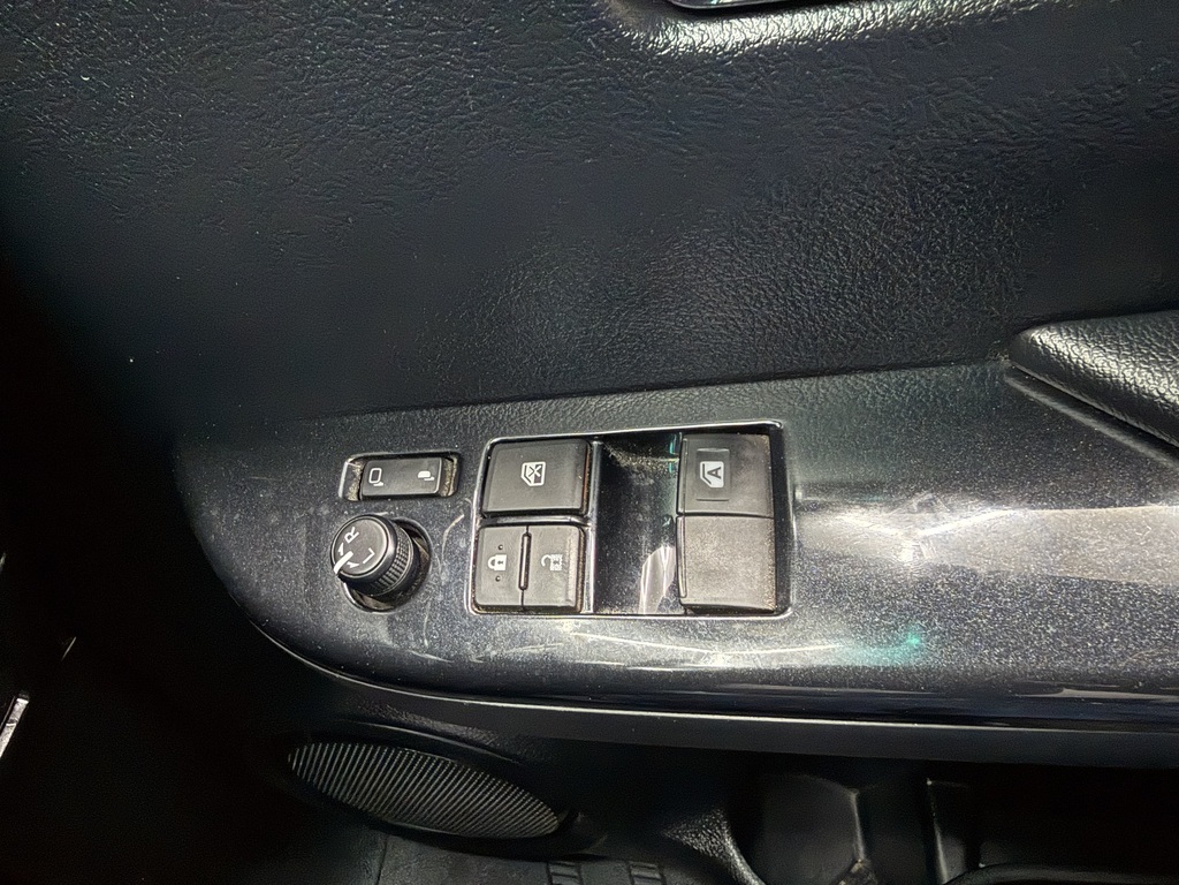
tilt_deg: -46.8
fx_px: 817
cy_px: 442
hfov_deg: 71.6
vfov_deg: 56.8
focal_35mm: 24
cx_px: 590
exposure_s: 1/20
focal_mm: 2.22
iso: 640
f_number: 2.2
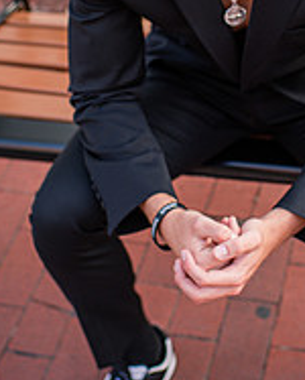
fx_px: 890
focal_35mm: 79
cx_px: 230
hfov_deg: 19.3
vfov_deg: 23.8
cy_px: 79
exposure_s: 1/160
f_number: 2.8
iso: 250
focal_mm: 35
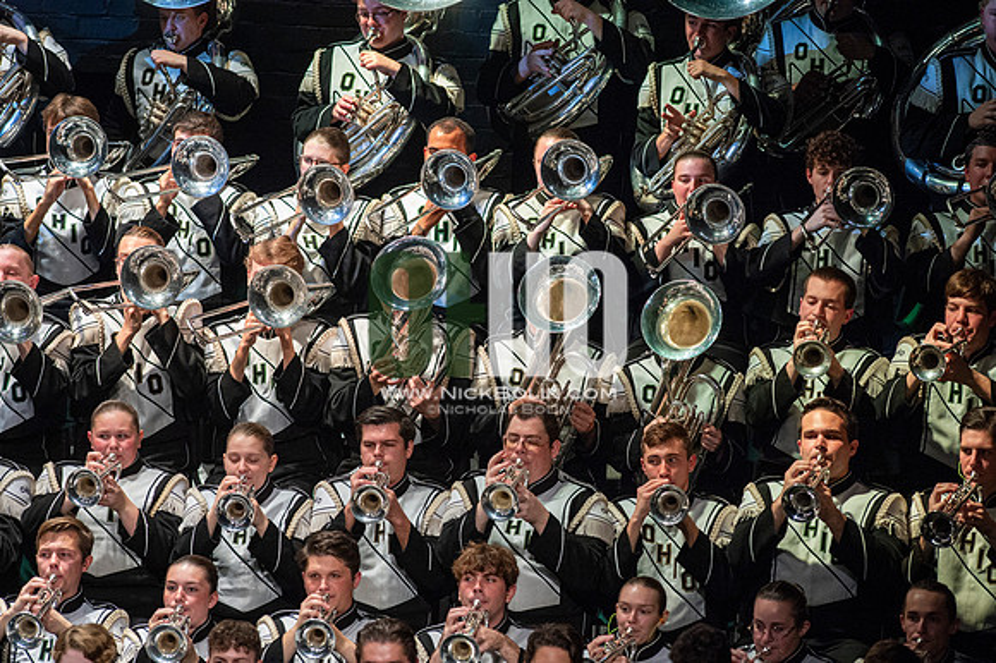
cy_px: 332
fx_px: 8295
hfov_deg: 6.9
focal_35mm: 300
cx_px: 498
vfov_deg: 4.6
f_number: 5.6
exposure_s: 1/400
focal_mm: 300
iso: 5000
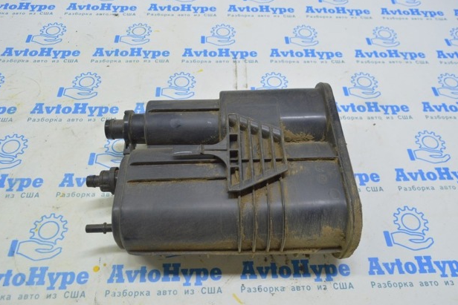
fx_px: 356
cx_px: 228
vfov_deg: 46.4
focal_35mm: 28
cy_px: 154
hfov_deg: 65.5
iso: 400
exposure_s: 1/20
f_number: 5.6
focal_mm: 18
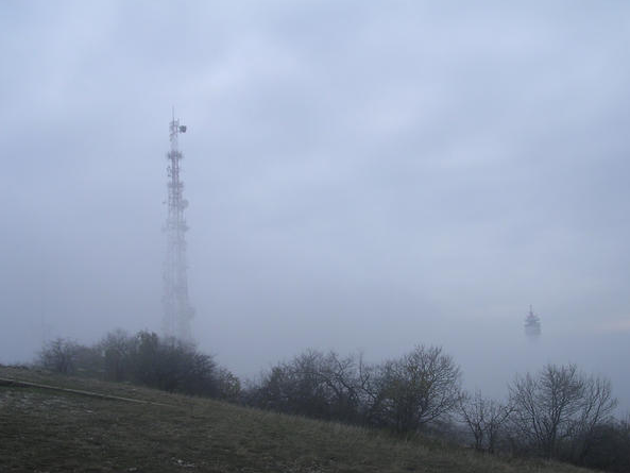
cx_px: 339
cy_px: 253
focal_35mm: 41
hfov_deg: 45.7
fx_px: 746
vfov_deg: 35.1
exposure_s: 1/324
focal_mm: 5.8
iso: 100
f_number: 5.6
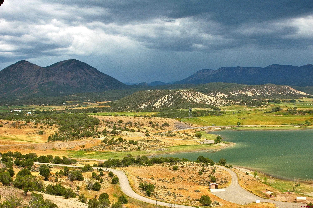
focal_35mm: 42
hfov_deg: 46.4
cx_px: 156
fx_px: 365
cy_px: 104
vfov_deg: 31.8
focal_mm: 28
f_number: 8
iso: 200
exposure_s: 1/60
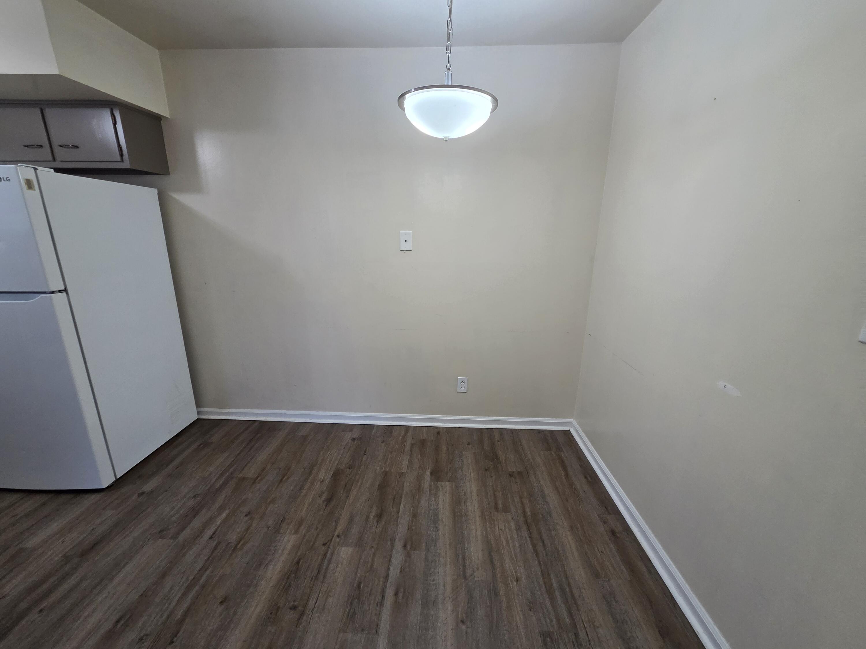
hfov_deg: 106.2
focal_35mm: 13
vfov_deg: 89.9
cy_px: 324
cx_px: 433
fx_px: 325
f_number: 2.2
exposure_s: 1/120
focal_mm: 2.2
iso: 320
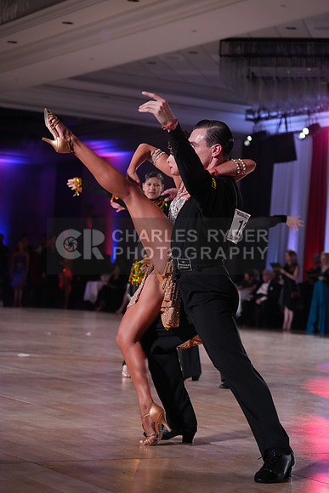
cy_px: 246
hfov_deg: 16.7
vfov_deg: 24.8
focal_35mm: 82
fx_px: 1123
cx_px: 164
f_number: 4
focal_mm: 82
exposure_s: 1/500
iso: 3200
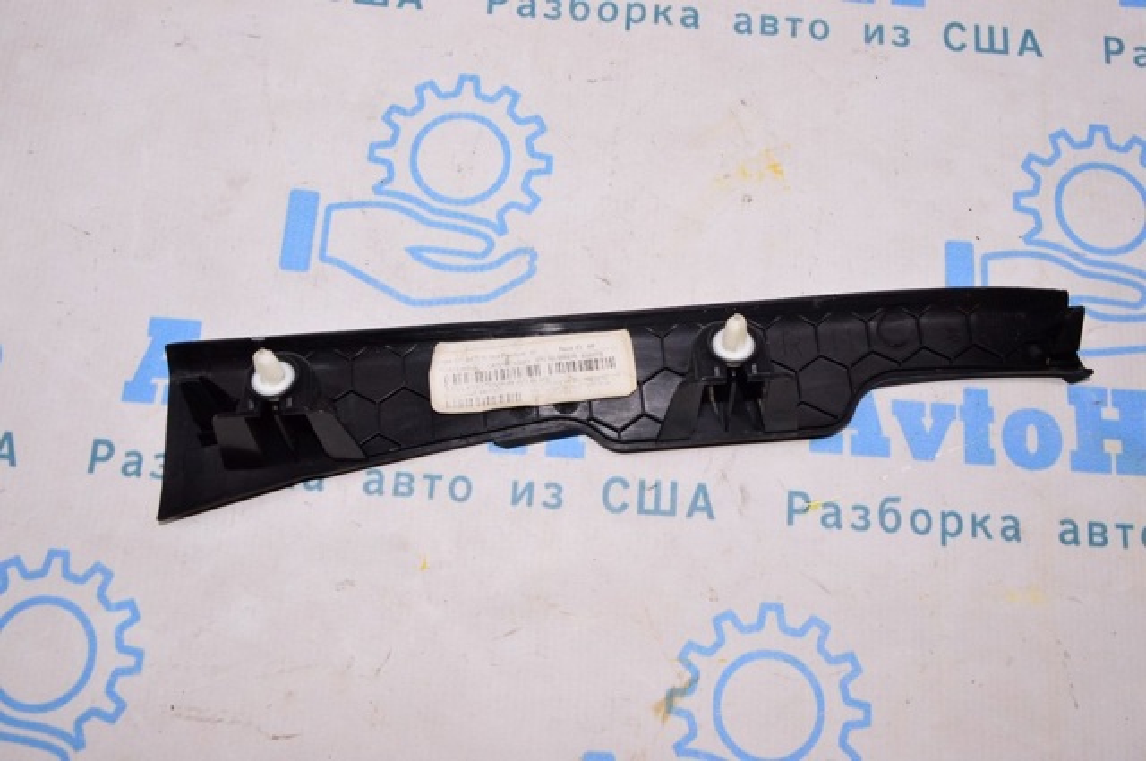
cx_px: 573
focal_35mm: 32
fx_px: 1001
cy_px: 380
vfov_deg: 41.6
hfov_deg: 59.6
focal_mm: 21
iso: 1600
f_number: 8
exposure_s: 1/200
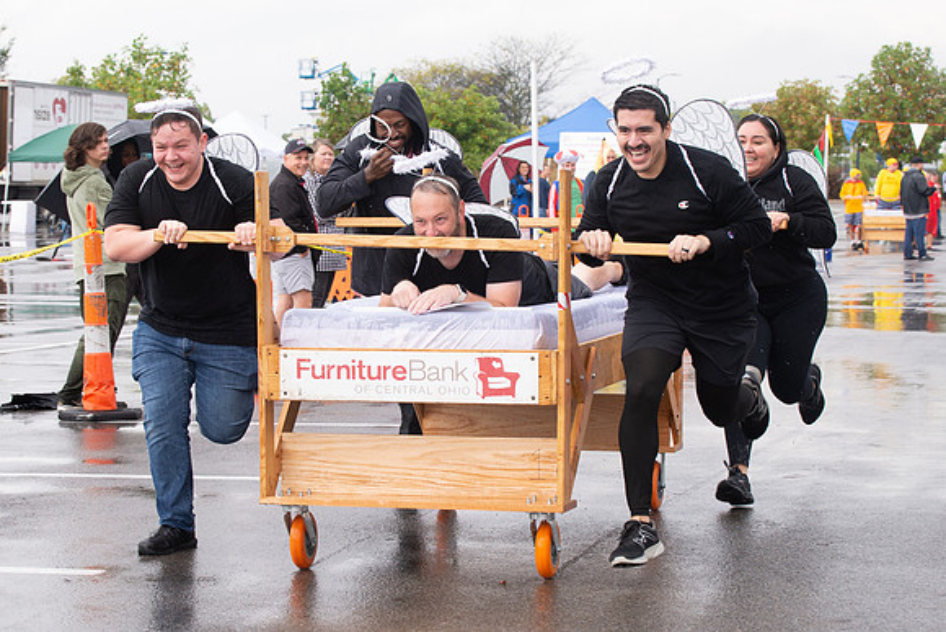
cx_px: 468
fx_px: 2601
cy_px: 354
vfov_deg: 13.8
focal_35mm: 99
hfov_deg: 20.6
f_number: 7.1
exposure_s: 1/400
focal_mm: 70
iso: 400
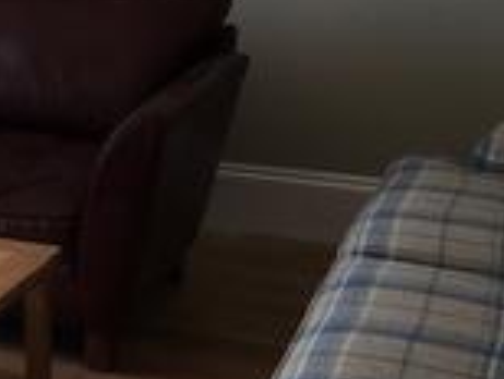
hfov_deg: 19.3
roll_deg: +0.4
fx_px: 1371
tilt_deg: -5.3
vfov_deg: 15.4
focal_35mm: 94
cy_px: -38
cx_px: -141
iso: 25
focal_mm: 4.15
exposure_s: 1/100
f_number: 2.2
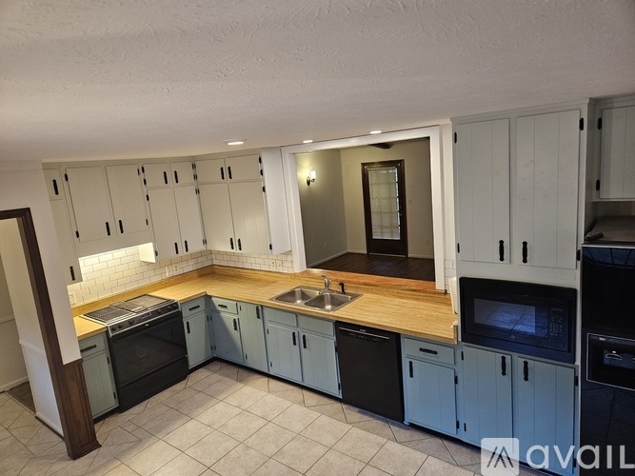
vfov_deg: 58.9
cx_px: 318
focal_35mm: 23
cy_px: 238
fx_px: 422
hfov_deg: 73.9
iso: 320
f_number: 1.8
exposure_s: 1/120
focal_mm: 5.4
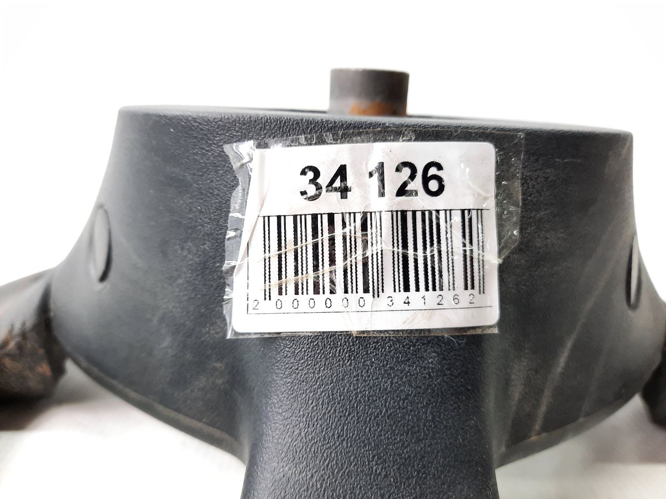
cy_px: 250
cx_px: 333
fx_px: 481
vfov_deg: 54.9
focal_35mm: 25
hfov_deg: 69.4
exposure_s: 1/50
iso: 160
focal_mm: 4.6
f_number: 2
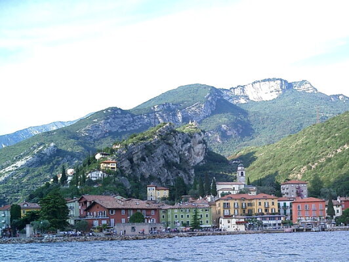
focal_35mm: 35
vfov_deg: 40.8
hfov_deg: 52.6
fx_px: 353
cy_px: 131
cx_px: 174
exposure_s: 1/200
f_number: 4.2
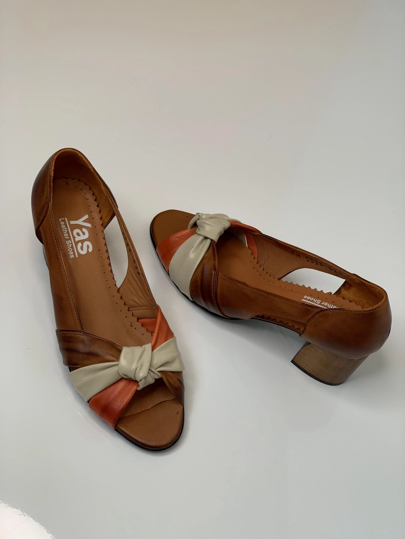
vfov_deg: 36.8
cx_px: 202
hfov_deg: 28.0
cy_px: 270
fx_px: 811
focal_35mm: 52
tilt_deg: -53.7
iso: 25
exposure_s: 1/122
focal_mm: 6
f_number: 2.4
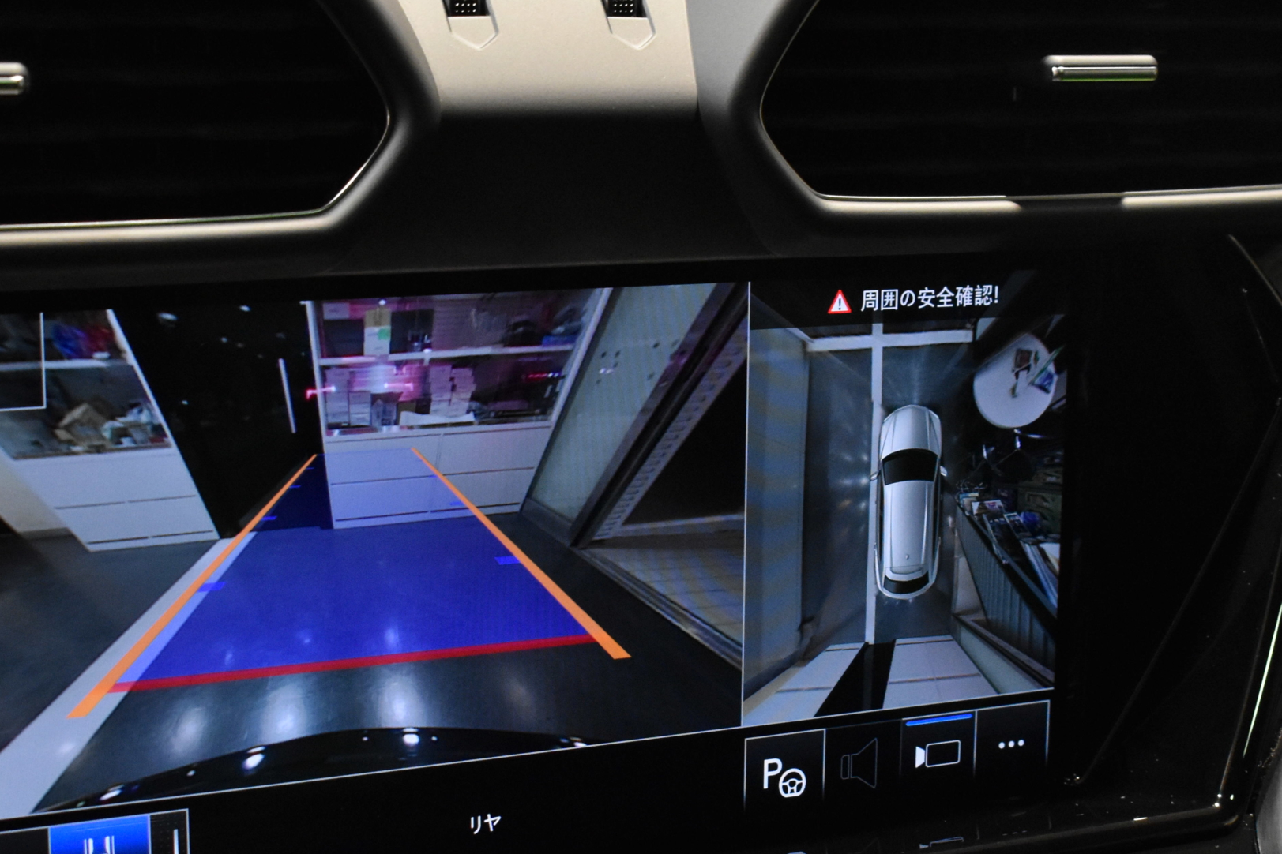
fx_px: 2528
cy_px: 565
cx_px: 559
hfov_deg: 28.4
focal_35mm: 71
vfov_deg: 19.1
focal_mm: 30
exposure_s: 1/50
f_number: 8
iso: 3600
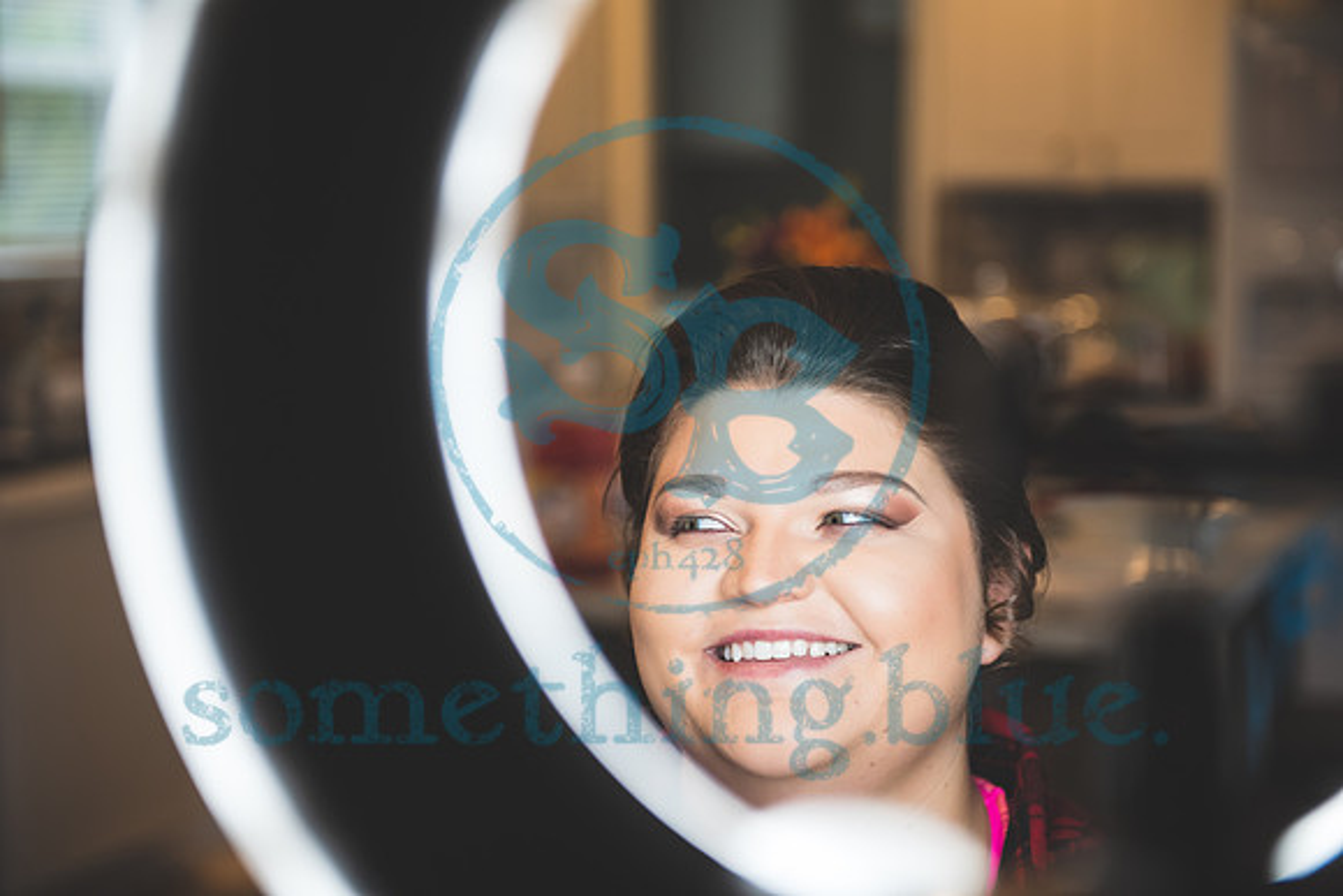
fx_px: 2612
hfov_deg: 28.8
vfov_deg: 19.5
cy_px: 448
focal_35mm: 70
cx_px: 672
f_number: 2.8
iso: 1000
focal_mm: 70
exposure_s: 1/250
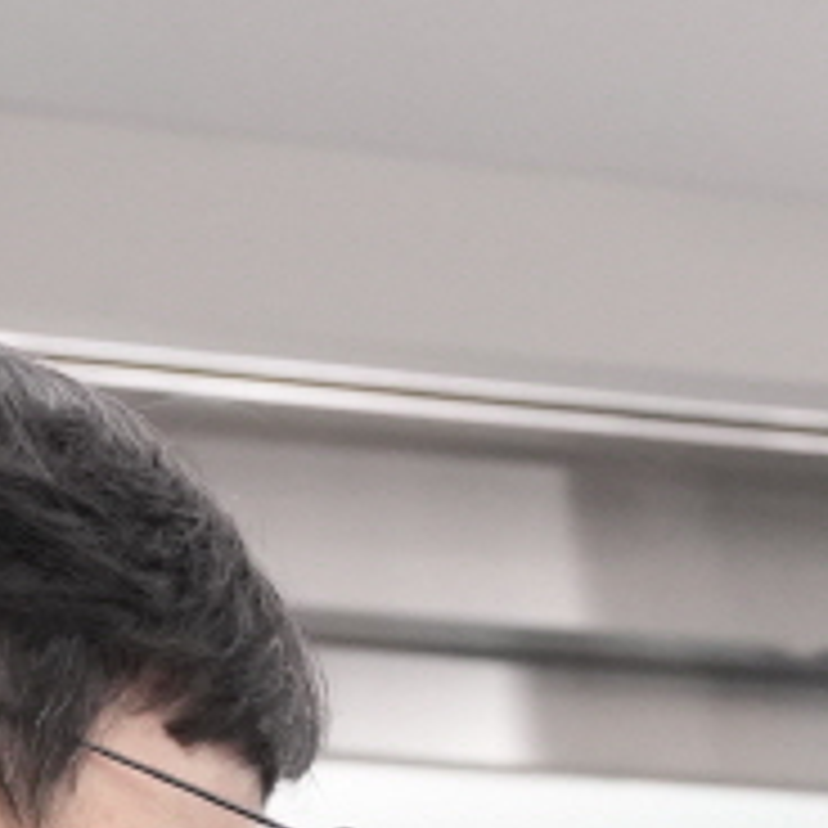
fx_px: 7198
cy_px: 2506
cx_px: 2133
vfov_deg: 6.1
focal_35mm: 266
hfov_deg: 6.2
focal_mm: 32
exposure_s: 1/250
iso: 1600
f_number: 4.5
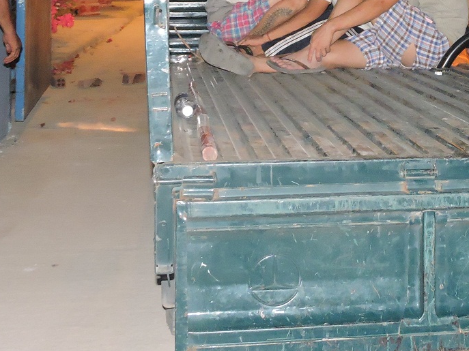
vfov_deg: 15.1
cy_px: -55
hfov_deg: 20.3
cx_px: 406
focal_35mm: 95
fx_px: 1287
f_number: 3.8
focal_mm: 7.2
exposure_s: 1/30
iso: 720
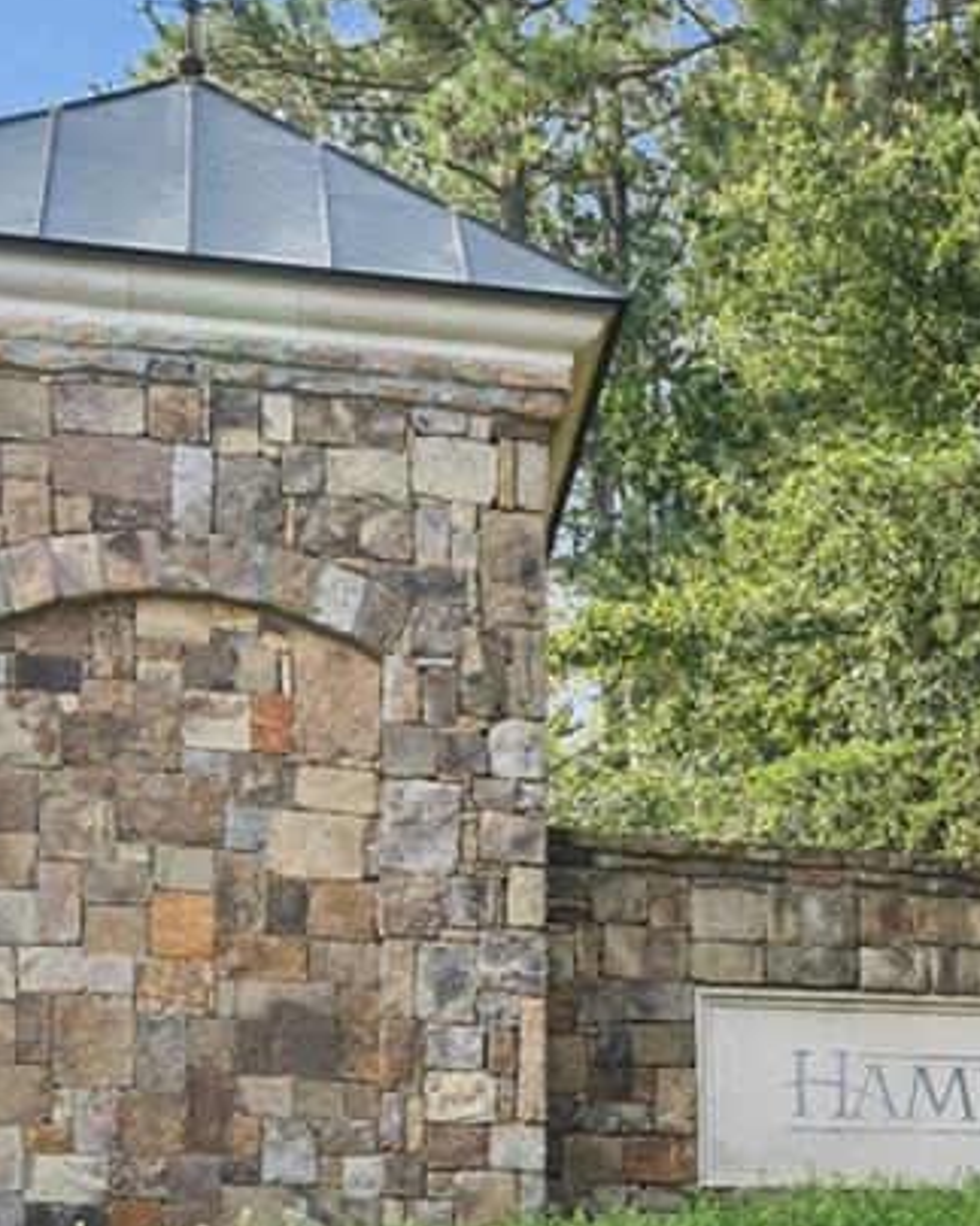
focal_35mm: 70
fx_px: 2546
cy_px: 912
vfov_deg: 26.7
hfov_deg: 21.0
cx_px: 1010
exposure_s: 1/50
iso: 100
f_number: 8
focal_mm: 29.5
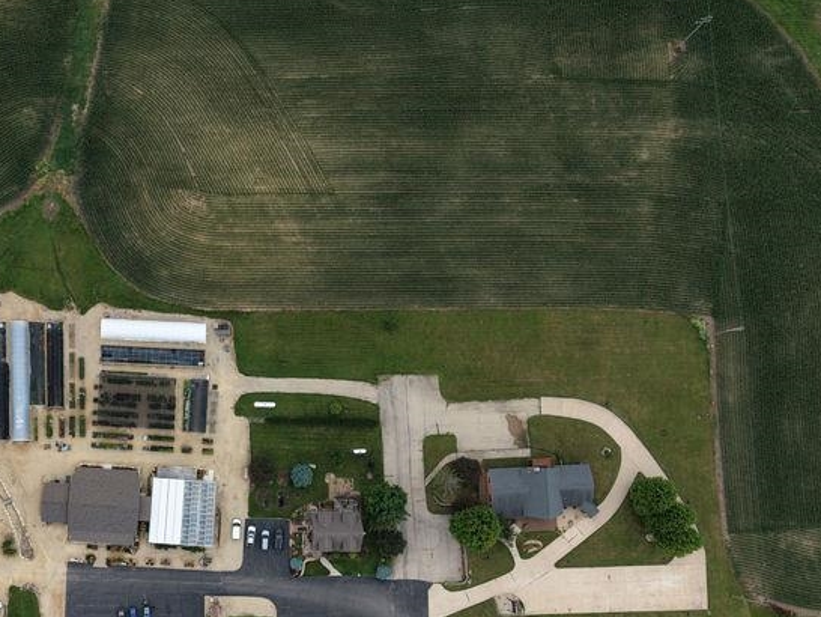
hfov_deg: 40.3
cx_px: 158
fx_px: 1068
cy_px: 426
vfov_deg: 31.9
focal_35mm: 45
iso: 100
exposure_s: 1/1000
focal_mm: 8.67
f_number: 1.8
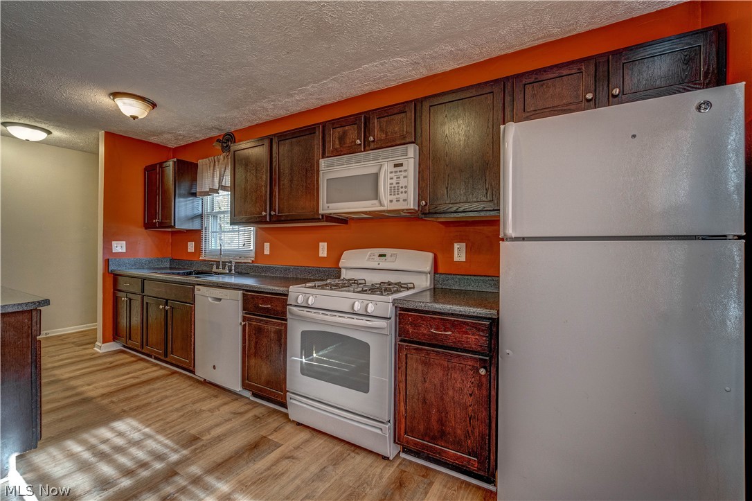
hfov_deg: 100.4
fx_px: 313
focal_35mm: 15
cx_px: 376
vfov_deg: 77.3
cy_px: 250
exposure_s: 1/5
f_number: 8
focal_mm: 10
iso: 320
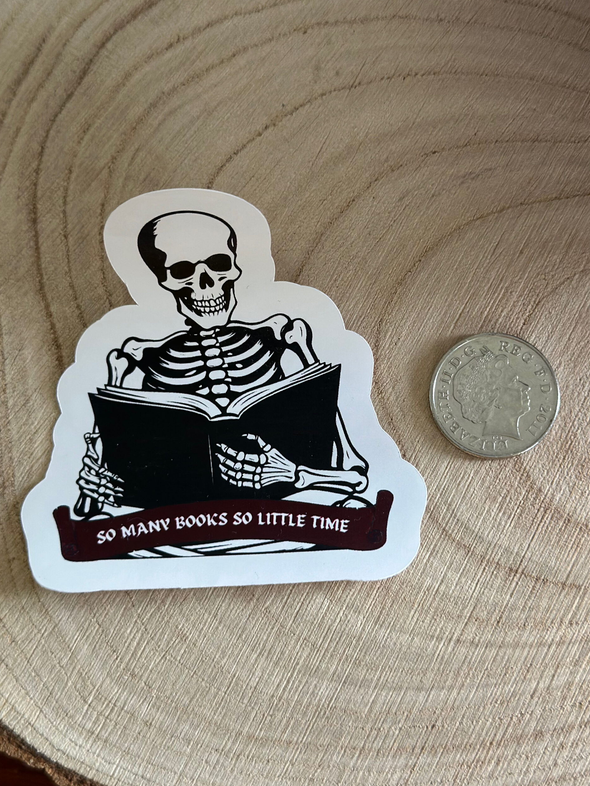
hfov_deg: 29.7
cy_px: 394
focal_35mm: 49
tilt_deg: -80.7
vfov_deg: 38.9
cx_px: 298
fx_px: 1114
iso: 250
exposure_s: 1/60
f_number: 1.78
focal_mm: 6.86
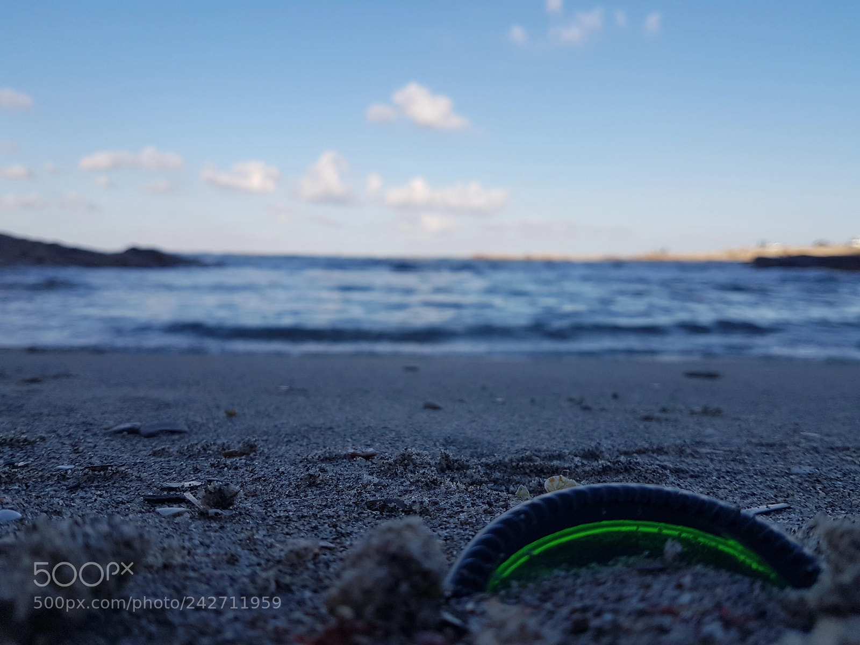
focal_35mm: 26
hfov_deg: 67.3
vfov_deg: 53.1
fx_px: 646
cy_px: 322
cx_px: 430
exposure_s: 1/1740
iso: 40
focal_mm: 4.2
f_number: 1.7
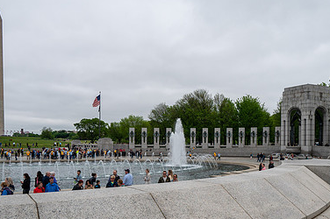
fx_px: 339
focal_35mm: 37
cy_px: 146
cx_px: 189
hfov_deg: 51.7
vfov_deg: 35.5
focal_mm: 24
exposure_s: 1/640
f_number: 8
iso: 280
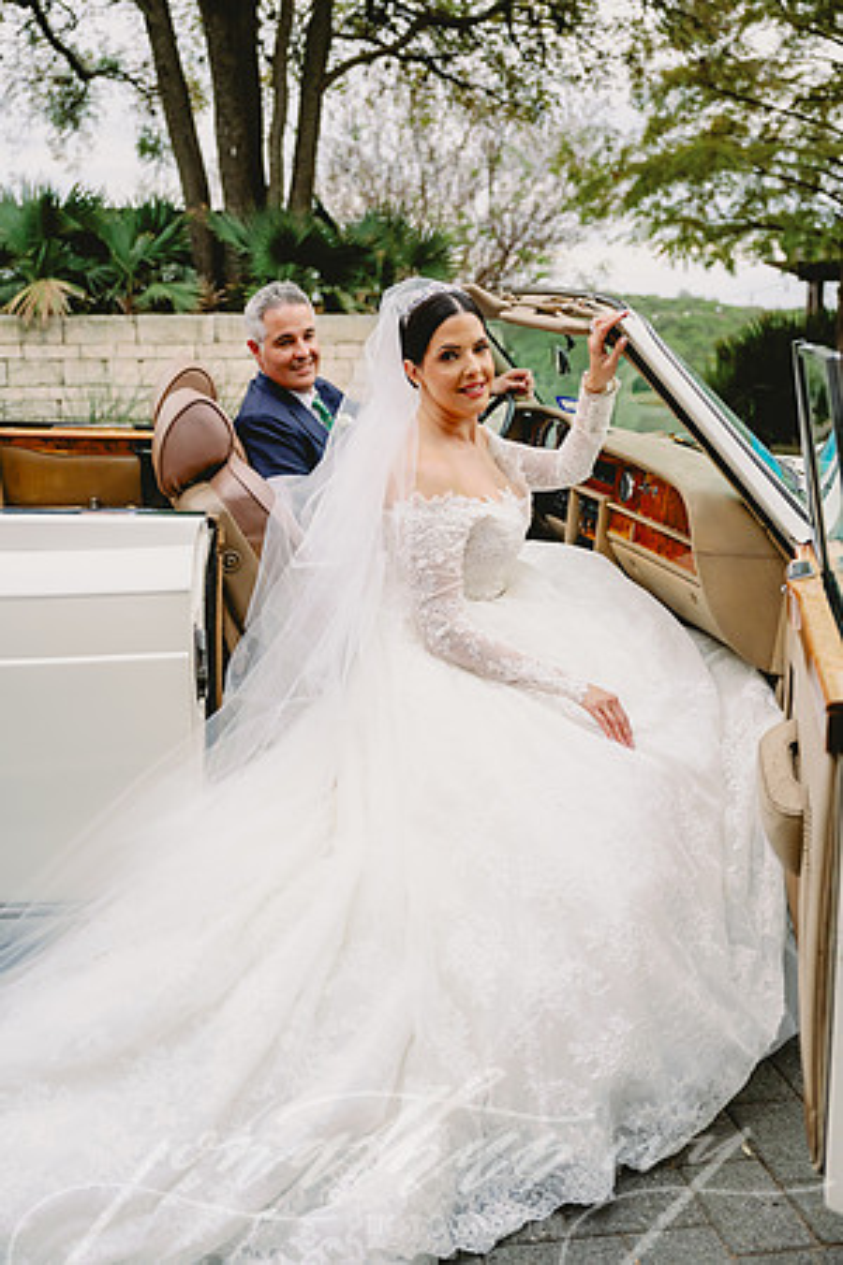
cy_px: 632
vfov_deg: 50.7
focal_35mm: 38
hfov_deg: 35.1
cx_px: 422
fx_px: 1335
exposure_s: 1/800
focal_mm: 38
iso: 400
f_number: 2.8
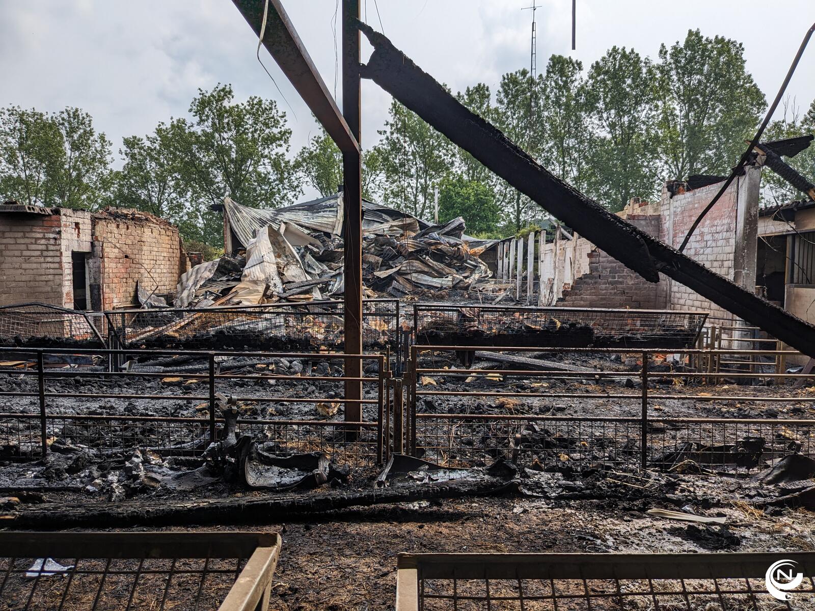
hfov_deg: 65.3
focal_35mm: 27
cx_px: 408
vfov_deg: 51.4
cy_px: 306
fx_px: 636
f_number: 1.73
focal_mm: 4.38
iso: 104
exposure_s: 1/7812
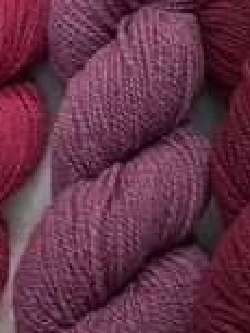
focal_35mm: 121
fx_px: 1164
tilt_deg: -60.5
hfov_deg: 12.0
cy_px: 183
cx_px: 298
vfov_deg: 16.3
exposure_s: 1/120
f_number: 1.8
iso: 32
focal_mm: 3
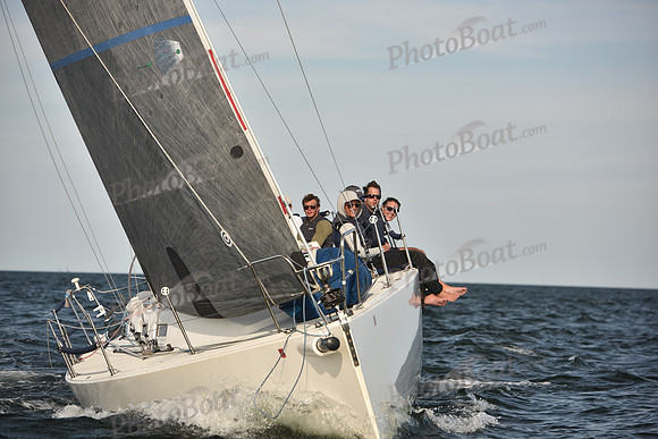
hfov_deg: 14.2
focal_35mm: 145
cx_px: 329
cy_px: 220
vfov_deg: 9.5
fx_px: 2651
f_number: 5
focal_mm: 145
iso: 250
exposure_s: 1/800
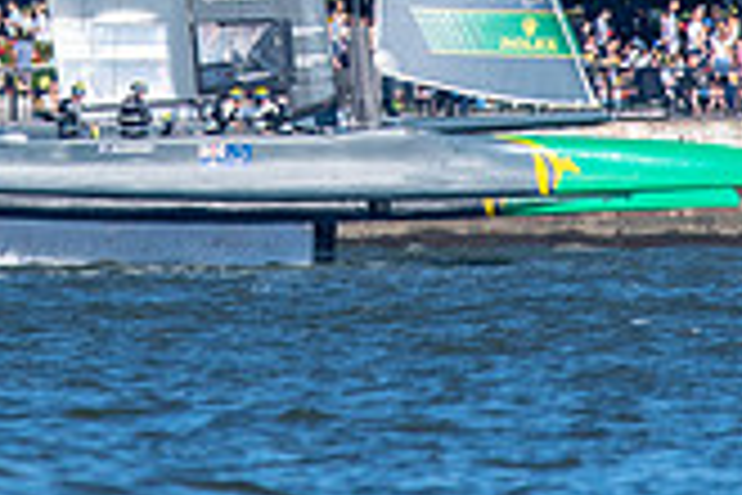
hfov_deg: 0.9
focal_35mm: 2270
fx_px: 46784
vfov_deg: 0.6
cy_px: -292
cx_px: 252
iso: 640
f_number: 5.6
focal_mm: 420
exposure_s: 1/2000
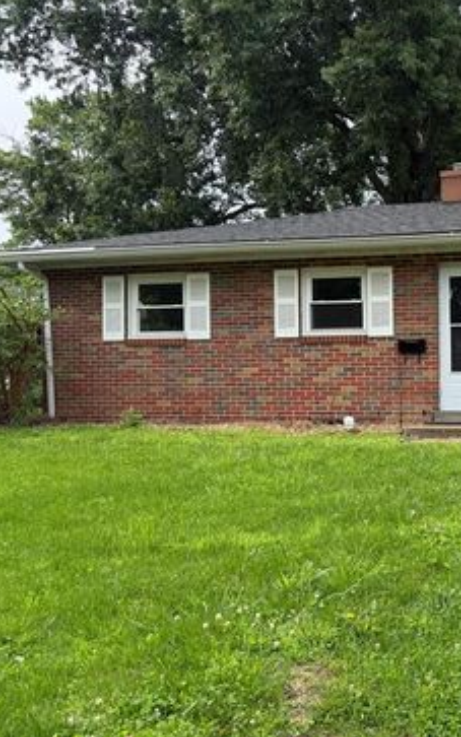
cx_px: 465
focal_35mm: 35
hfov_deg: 33.1
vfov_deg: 55.3
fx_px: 703
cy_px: 368
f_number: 1.78
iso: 100
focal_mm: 6.76
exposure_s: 1/2110
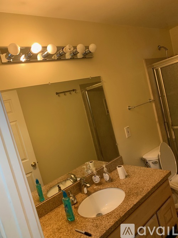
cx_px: 89
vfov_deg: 67.3
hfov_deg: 53.0
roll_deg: +16.2
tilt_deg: -5.2
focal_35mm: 26
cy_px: 119
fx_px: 178
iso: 200
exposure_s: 1/60
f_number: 1.8
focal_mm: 4.25
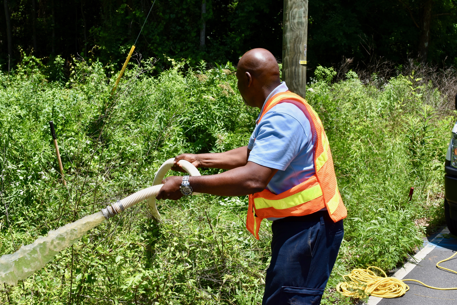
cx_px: 228
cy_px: 152
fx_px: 666
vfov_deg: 25.8
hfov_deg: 37.9
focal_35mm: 52
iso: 250
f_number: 8
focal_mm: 35
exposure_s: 1/640
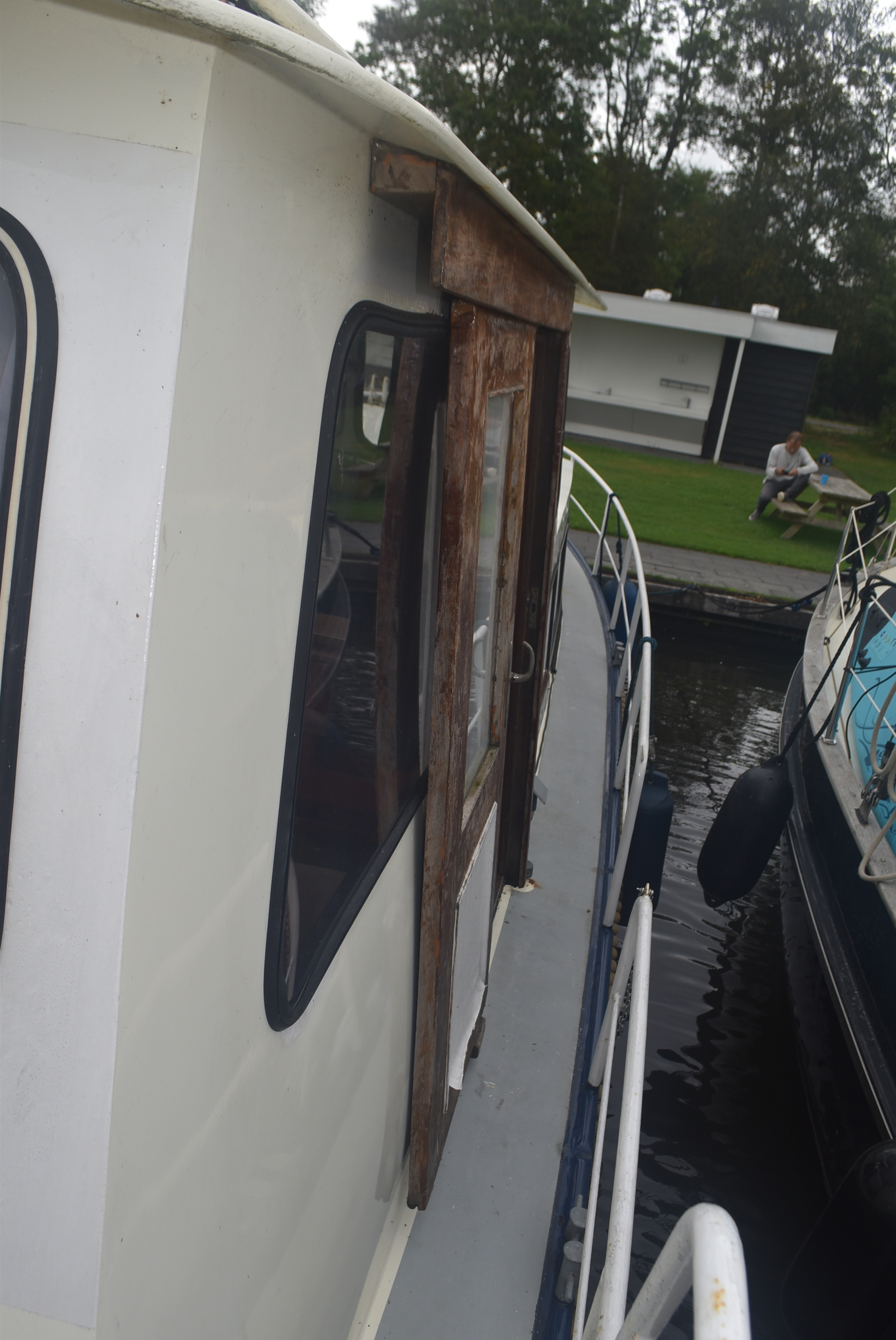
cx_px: 448
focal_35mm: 27
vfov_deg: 67.3
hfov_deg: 48.0
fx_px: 1006
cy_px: 670
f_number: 6.3
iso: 100
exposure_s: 1/160
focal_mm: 18
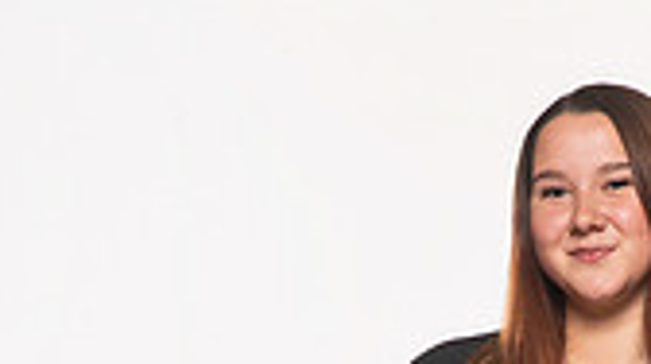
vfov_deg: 7.0
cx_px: 492
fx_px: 2810
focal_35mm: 163
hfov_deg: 13.2
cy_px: 864
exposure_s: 1/320
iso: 800
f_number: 7.1
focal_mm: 58
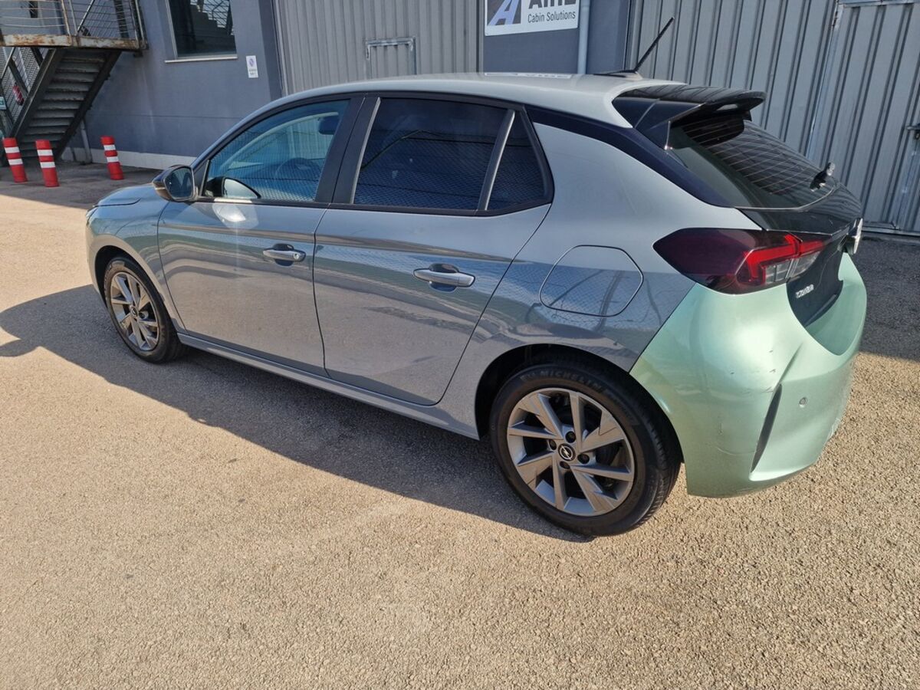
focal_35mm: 23
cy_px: 345
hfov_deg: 73.9
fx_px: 611
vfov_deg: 58.9
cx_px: 460
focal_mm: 6.4
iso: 50
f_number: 1.8
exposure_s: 1/536
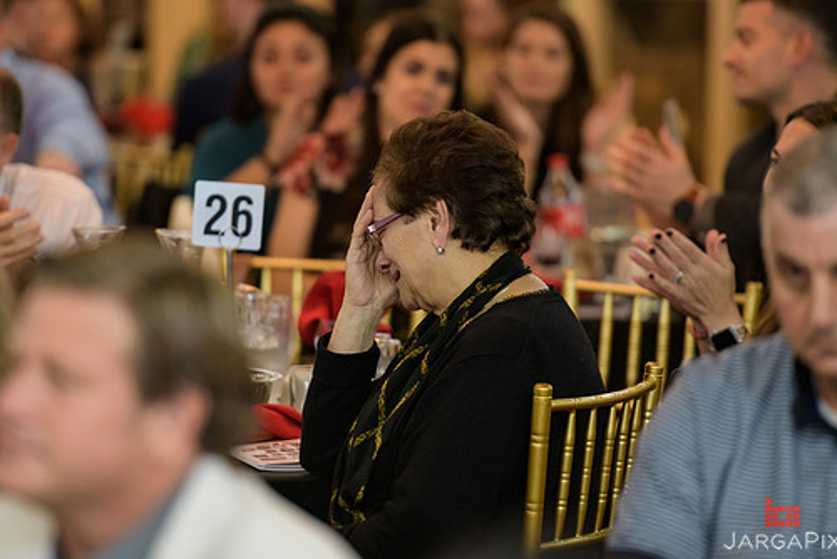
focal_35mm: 232
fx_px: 5397
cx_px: 398
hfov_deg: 8.9
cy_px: 262
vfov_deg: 5.9
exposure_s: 1/125
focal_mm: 200
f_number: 3.2
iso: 1000
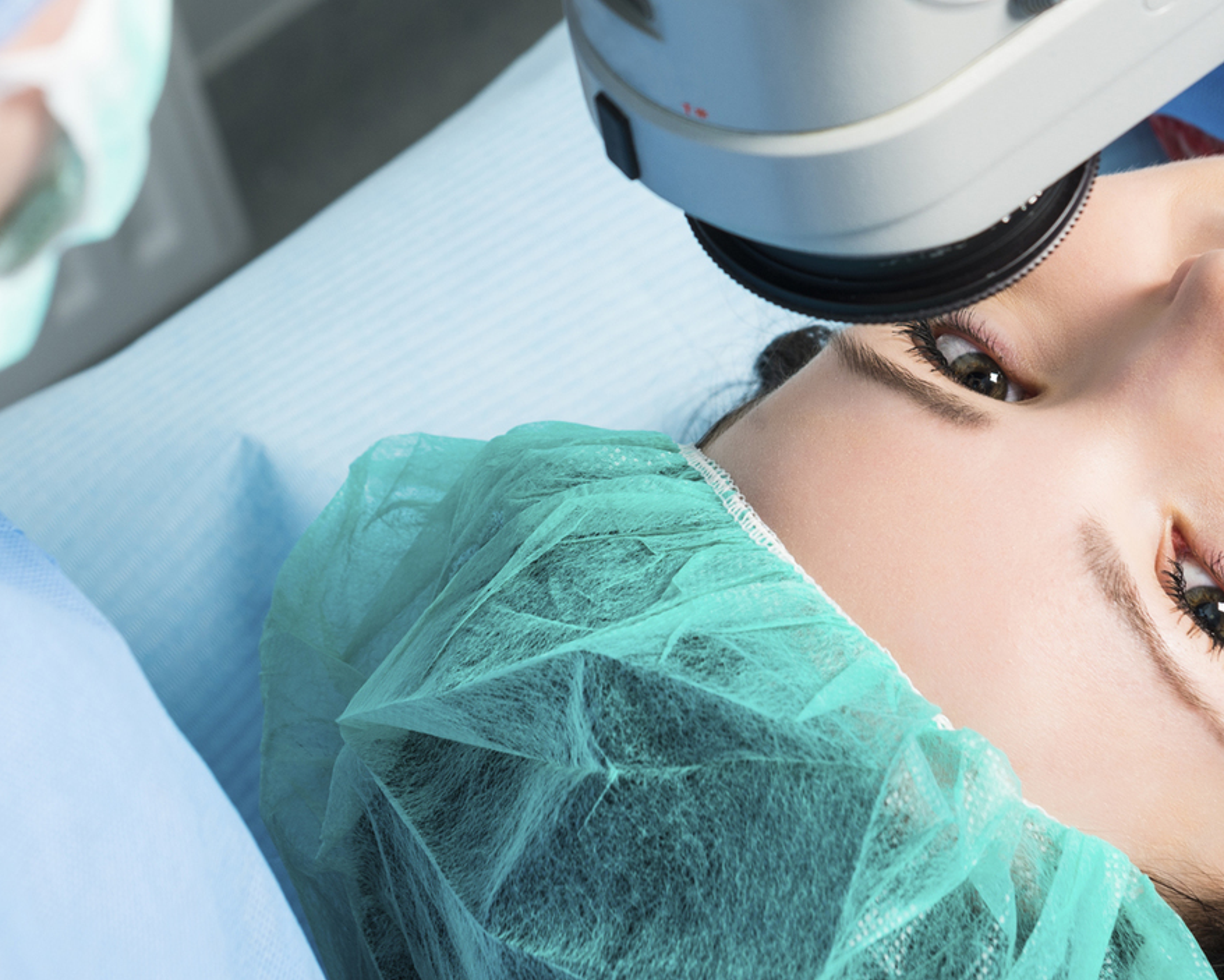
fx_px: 5327
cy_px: 137
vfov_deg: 10.5
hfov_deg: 13.1
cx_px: 595
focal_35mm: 147
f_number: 5.6
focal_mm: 55
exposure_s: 1/125
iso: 125
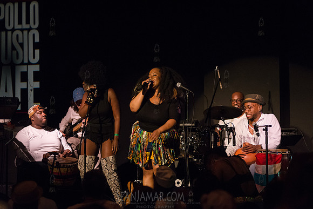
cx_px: 156
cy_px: 104
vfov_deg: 11.0
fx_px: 1087
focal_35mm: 125
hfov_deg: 16.4
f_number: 2.8
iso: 4000
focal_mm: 125
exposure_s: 1/200
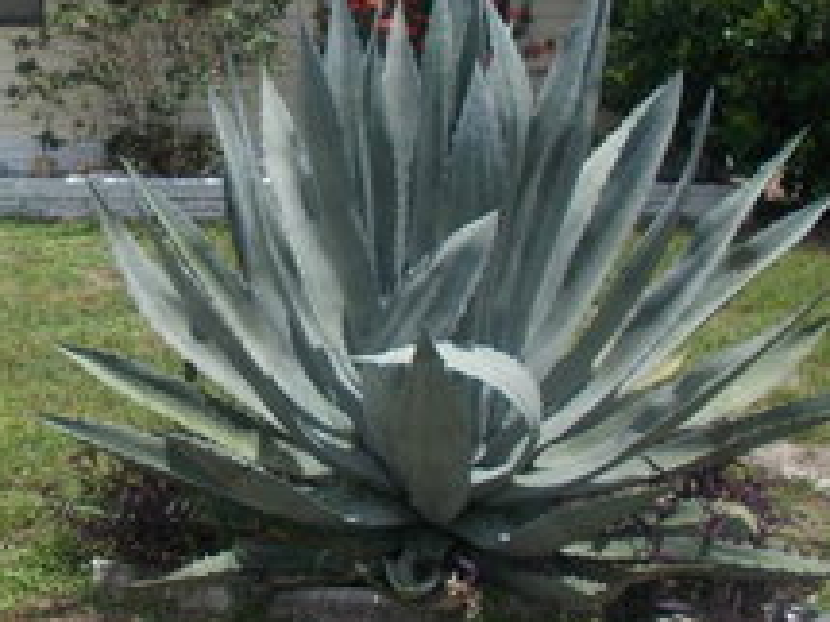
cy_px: 178
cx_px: 77
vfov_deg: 23.5
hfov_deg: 29.8
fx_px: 1486
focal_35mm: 62
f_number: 8
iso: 80
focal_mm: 4.6
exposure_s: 1/200
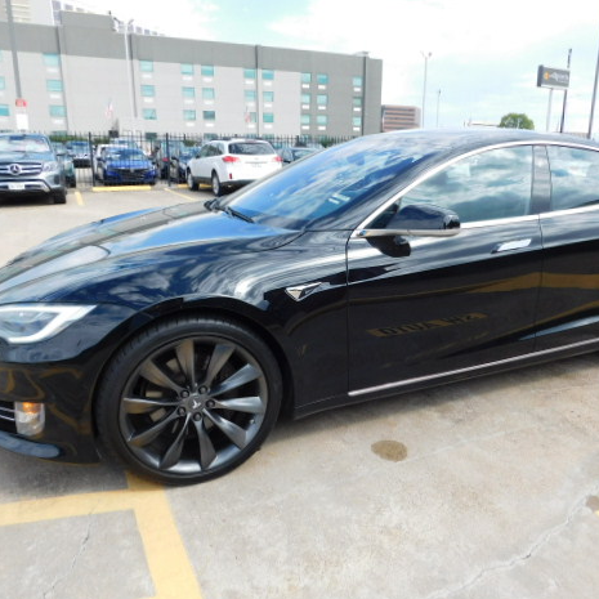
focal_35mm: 28
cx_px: 345
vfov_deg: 57.3
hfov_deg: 57.0
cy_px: 298
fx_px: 548
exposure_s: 1/800
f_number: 3
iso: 125
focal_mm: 4
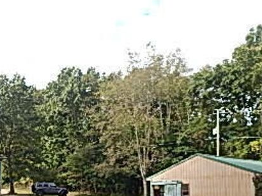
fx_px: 416
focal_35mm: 55
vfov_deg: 25.8
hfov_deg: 33.9
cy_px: 171
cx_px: 50
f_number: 3
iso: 125
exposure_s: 1/400
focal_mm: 4
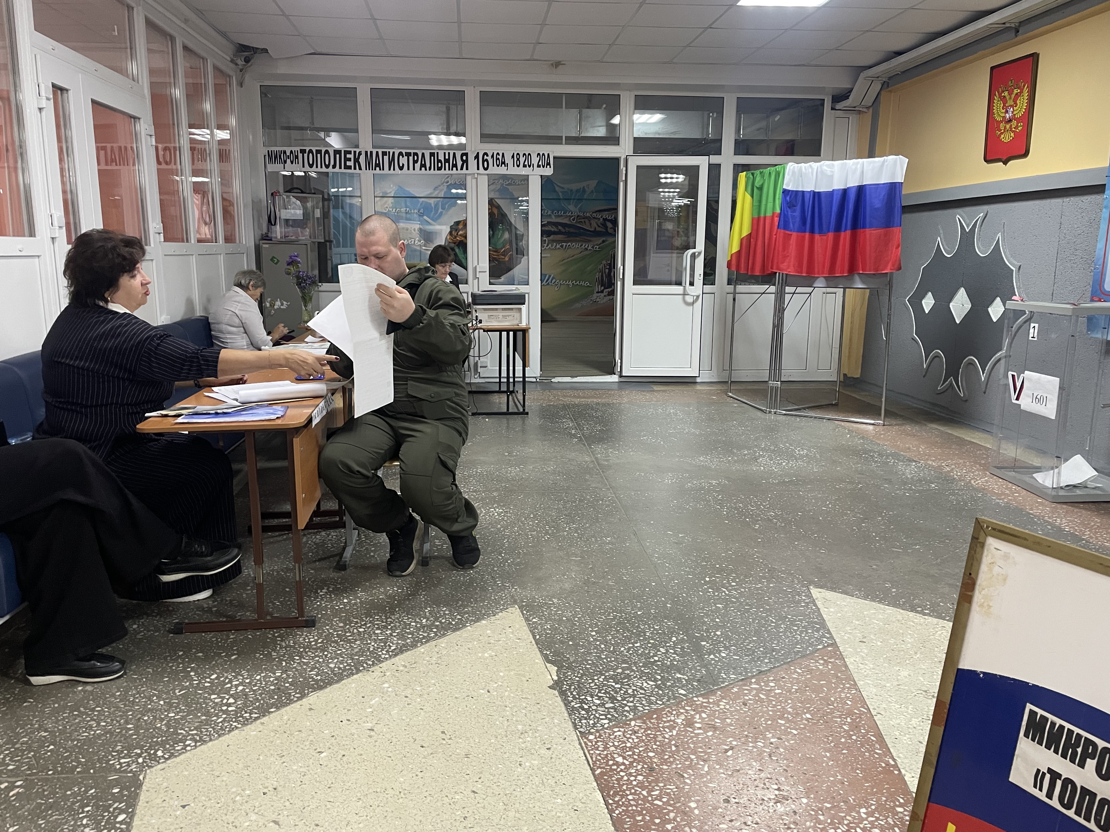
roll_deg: +0.4
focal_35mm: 26
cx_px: 555
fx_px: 834
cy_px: 416
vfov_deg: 53.1
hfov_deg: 67.3
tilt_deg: -8.9
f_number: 1.6
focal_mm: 4.2
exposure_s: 1/60
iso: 320
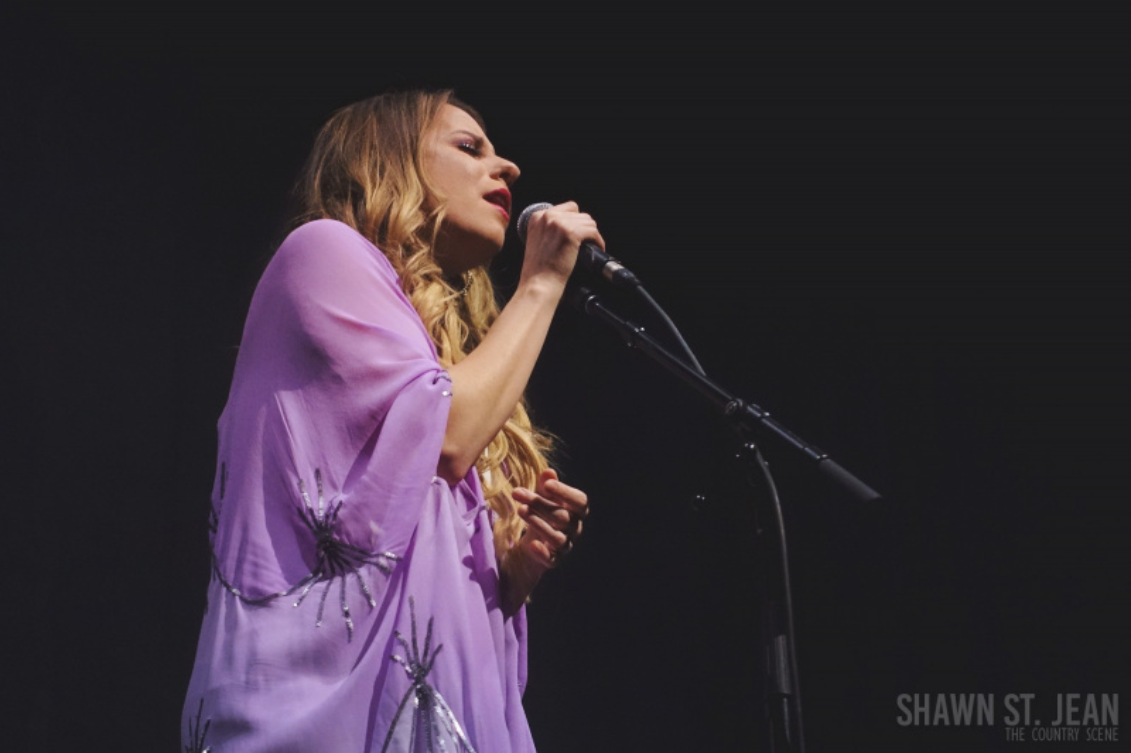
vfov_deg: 19.4
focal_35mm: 70
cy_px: 376
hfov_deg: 28.8
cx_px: 566
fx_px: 2199
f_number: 2.8
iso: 1250
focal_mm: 25.7
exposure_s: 1/40
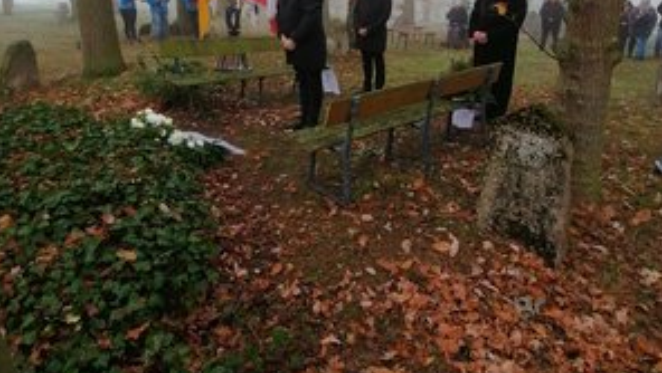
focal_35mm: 25
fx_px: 439
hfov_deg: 74.0
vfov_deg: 43.6
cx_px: 329
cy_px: 67
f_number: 2.4
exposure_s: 1/167
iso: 50
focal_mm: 2.7
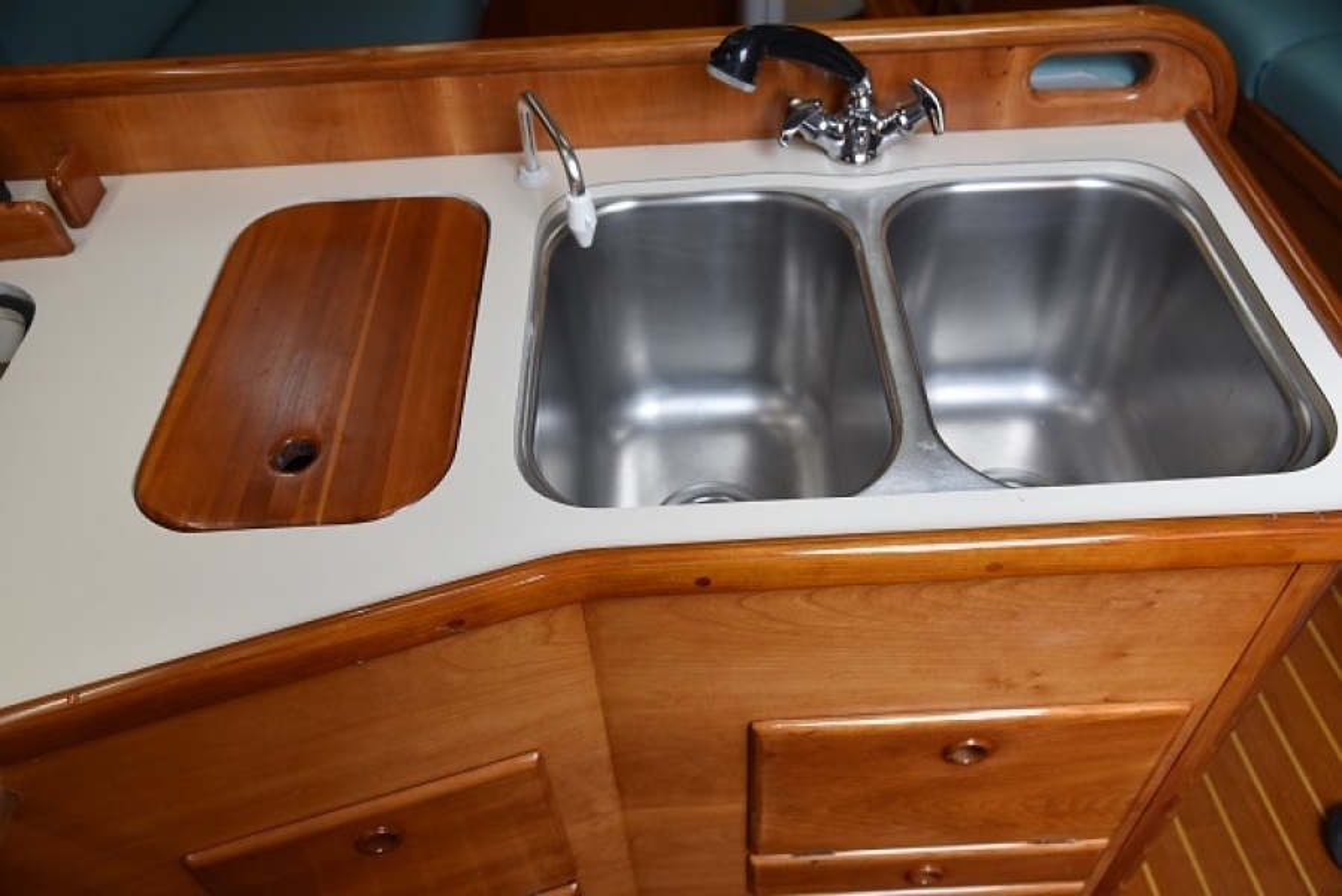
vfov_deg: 43.6
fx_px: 1119
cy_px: 448
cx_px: 671
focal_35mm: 30
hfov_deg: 61.9
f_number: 5
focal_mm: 30
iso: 400
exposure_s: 1/100
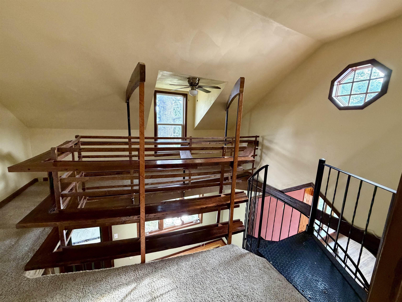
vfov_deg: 85.7
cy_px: 151
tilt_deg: -10.8
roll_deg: -2.2
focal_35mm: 14
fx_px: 163
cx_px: 201
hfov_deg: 102.1
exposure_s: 1/60
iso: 500
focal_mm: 2.22
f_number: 2.2
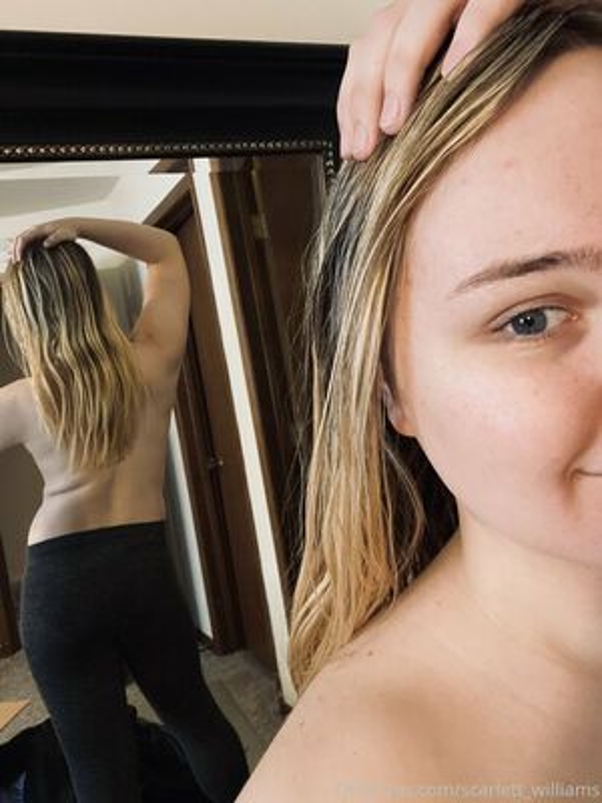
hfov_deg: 46.8
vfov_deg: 60.0
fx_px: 696
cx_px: 301
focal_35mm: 30
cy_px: 402
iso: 320
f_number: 2.2
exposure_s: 1/60
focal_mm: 2.71
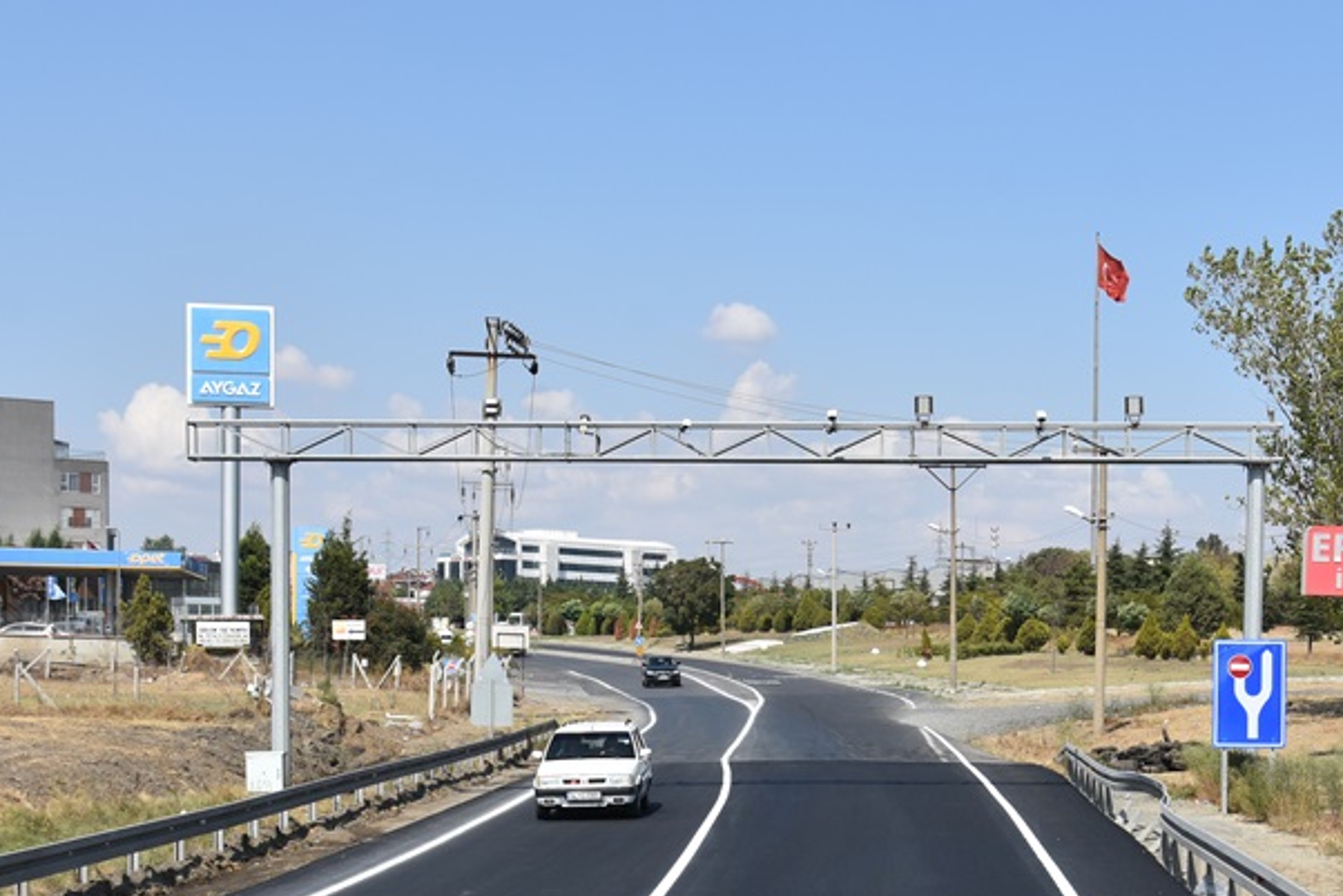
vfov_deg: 19.6
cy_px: 725
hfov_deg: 29.1
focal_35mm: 69
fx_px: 2570
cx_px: 899
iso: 180
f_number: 8
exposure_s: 1/500
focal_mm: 27
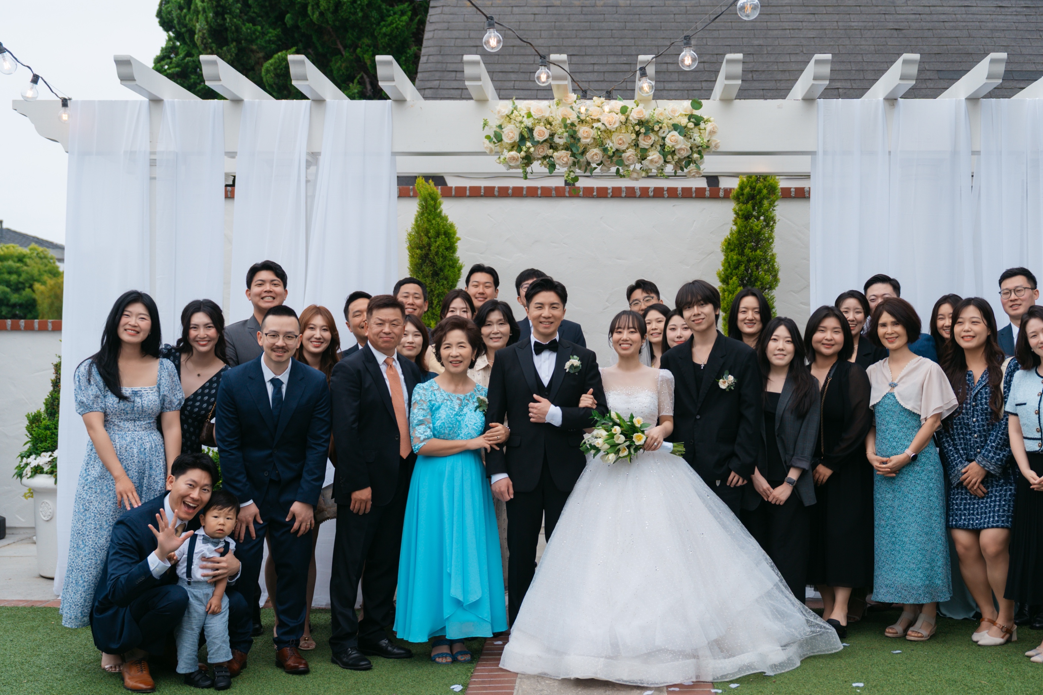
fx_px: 1333
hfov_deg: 42.6
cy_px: 351
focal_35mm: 46
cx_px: 603
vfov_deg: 29.2
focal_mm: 36
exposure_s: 1/2500
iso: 200
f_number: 2.8
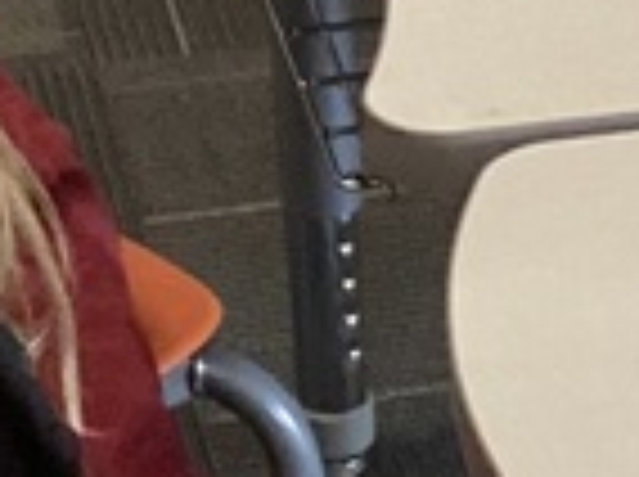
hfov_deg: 8.7
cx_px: 950
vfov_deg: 6.6
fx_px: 4128
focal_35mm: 224
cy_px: 76
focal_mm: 3.3
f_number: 2.4
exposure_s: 1/60
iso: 320
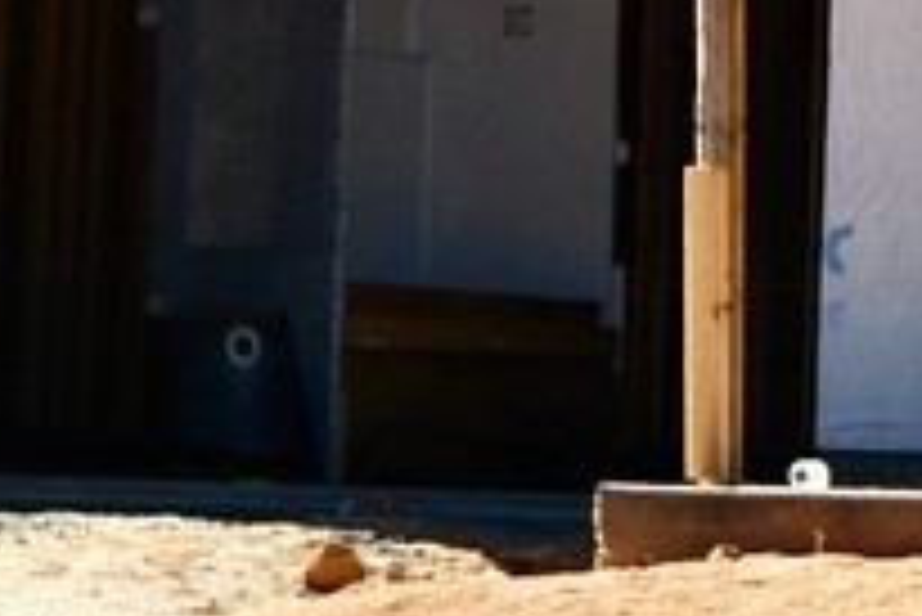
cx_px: 1291
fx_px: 4075
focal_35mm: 159
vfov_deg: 8.0
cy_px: -895
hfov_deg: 12.4
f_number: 8
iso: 100
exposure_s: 1/320
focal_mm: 20
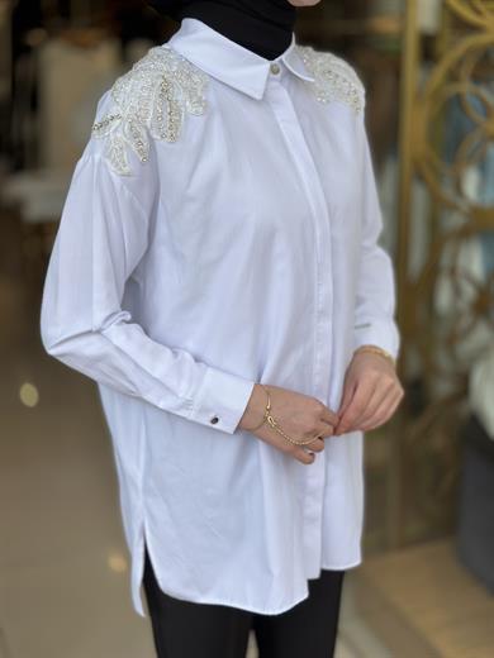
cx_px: 247
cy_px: 329
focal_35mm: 48
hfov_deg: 30.3
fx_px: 913
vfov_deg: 39.7
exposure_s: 1/1157
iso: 80
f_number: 1.78
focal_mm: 6.86
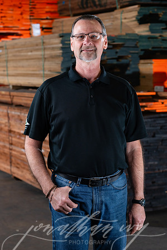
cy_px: 125
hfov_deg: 16.1
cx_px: 84
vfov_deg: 23.9
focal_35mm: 85
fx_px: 591
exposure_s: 1/60
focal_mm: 85
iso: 400
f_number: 5.6
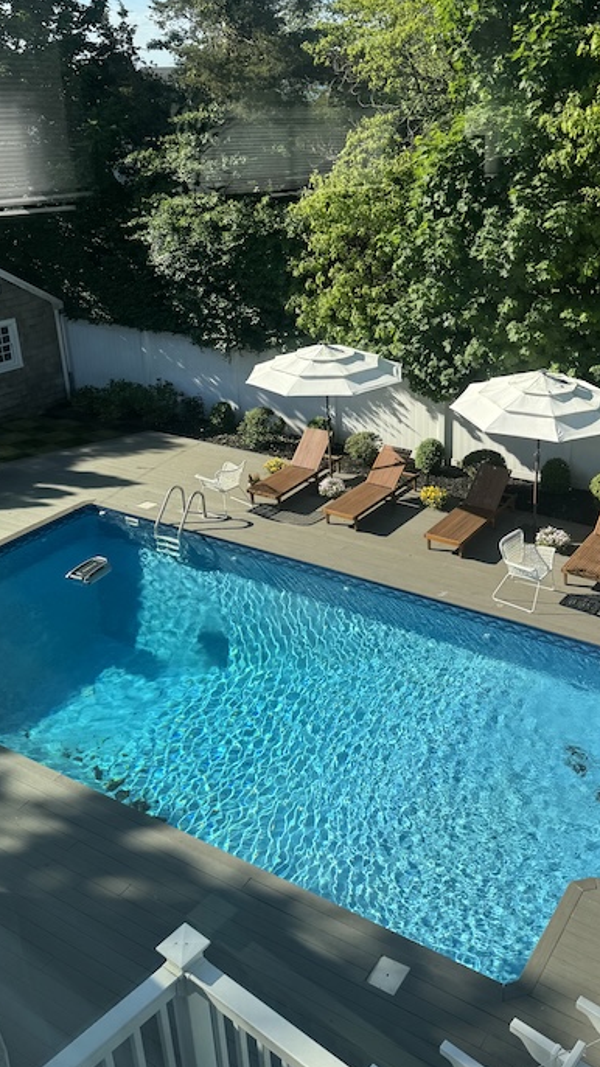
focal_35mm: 33
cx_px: 385
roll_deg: +0.1
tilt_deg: -21.7
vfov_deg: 59.3
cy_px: 457
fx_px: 934
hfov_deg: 35.4
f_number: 1.78
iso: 80
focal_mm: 6.76
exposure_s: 1/2041
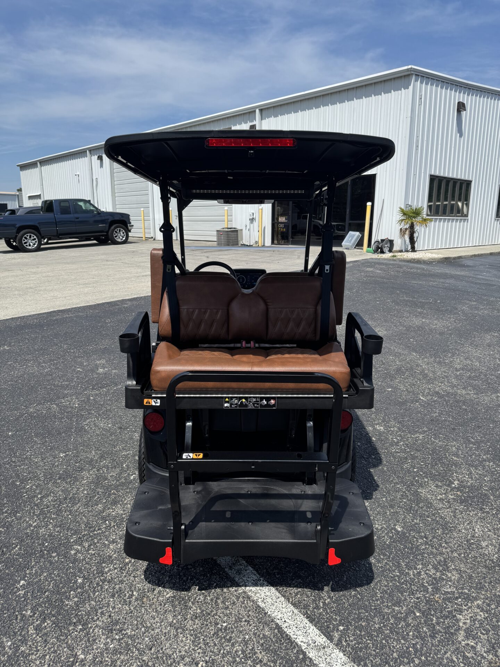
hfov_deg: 56.8
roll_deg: +0.4
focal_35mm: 24
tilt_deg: -13.0
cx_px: 250
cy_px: 334
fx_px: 462
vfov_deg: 71.6
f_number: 1.78
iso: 80
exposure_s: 1/3802
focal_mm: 6.76
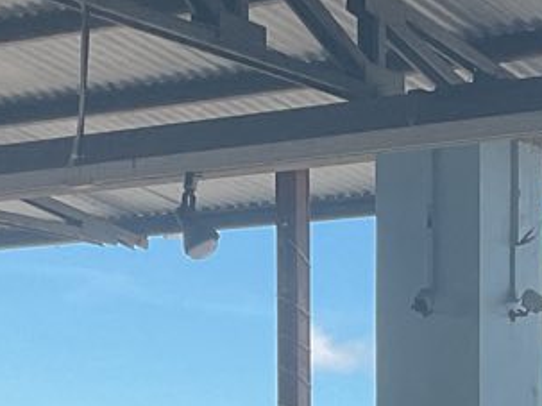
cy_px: 740
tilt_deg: -6.3
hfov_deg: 12.7
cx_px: 563
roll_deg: +1.6
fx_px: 2395
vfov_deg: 9.2
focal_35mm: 153
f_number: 1.8
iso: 16
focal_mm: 3
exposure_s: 1/700
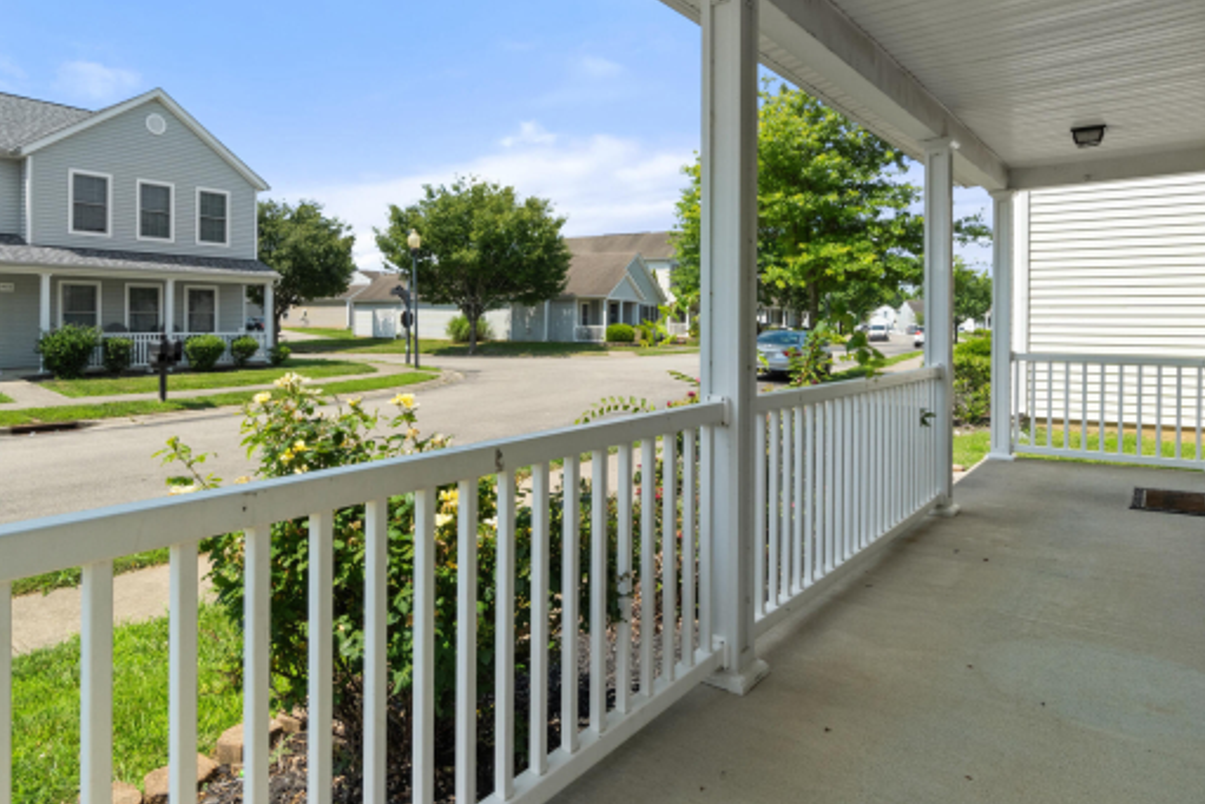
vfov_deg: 56.5
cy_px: 299
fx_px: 737
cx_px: 547
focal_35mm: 22
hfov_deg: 78.4
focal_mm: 10
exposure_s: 1/320
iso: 400
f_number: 10
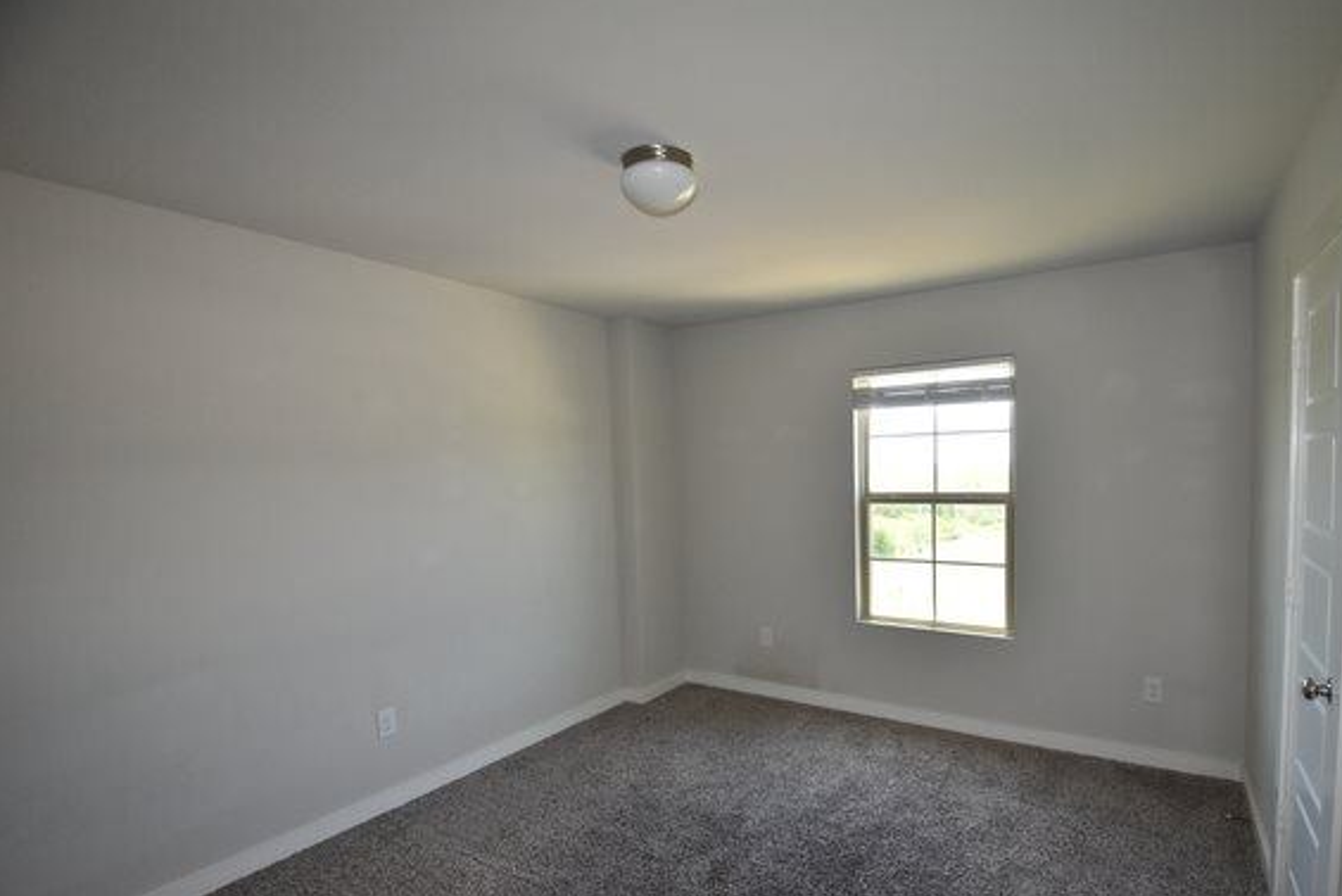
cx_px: 751
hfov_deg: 92.8
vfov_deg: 70.3
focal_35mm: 17
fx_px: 634
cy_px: 496
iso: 800
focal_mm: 10
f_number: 4
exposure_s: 1/200
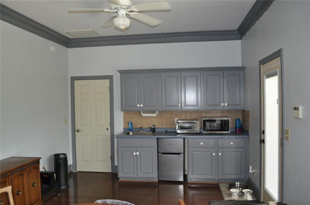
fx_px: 258
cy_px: 102
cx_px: 155
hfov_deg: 62.0
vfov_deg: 43.5
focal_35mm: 30
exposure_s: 1/60
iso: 800
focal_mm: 20
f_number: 3.8
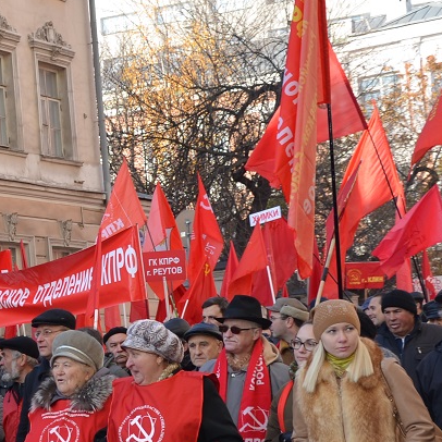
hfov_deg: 16.1
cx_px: -141
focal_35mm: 102
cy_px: 271
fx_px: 1474
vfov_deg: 17.0
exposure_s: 1/200
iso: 100
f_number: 5
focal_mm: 22
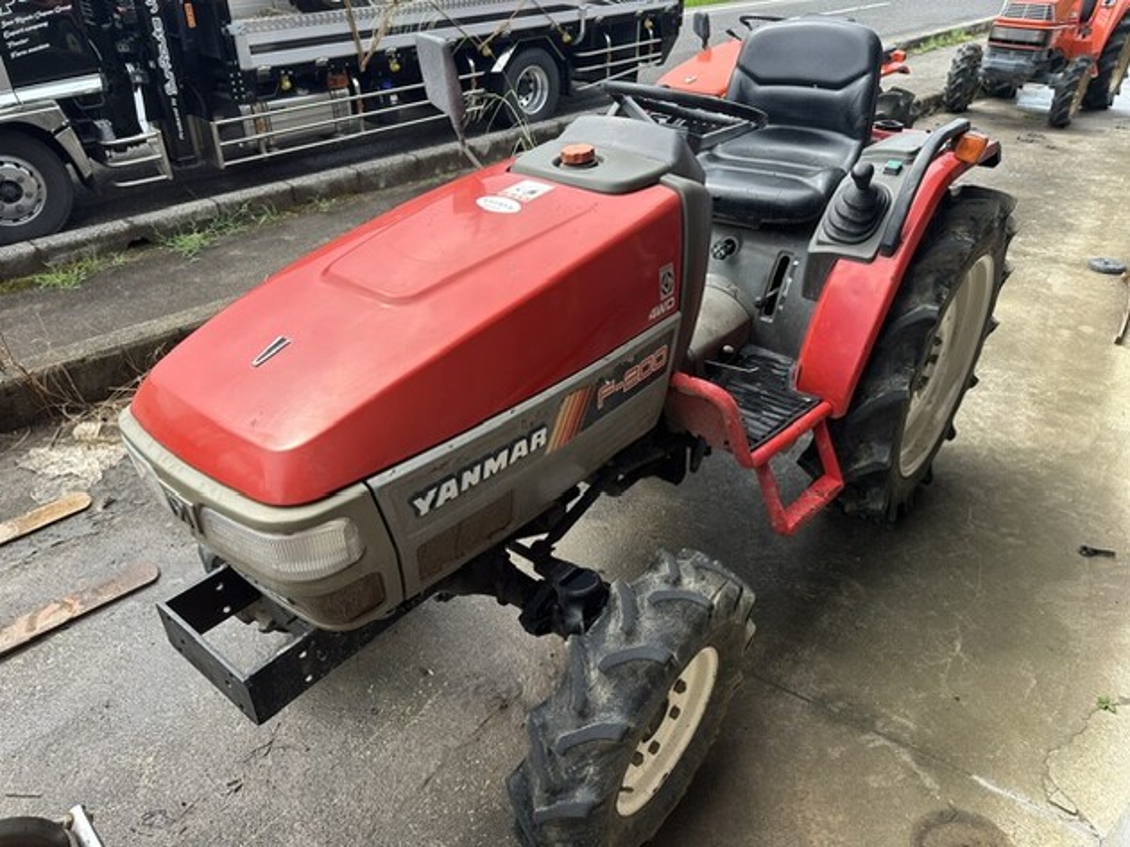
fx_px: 783
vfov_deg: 56.8
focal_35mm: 24
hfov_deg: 71.6
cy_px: 424
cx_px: 565
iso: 80
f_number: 1.78
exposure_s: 1/1212
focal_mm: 6.86
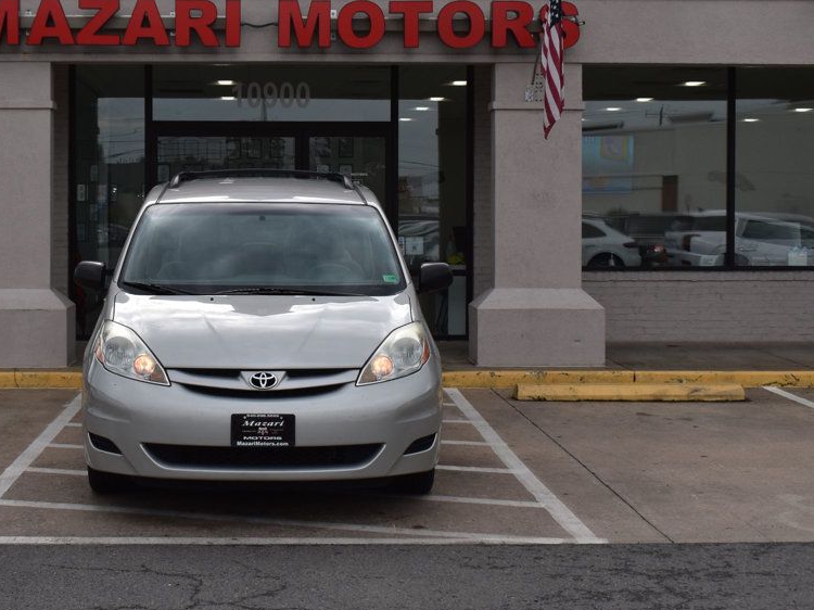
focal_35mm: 63
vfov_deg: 23.2
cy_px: 249
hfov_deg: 30.5
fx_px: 1481
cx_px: 282
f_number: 11
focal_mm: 32
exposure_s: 1/320
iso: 400
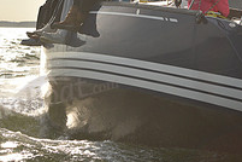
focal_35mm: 202
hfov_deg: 10.2
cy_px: 21
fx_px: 1358
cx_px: 182
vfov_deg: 6.8
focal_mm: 70
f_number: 5.6
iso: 250
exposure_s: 1/800
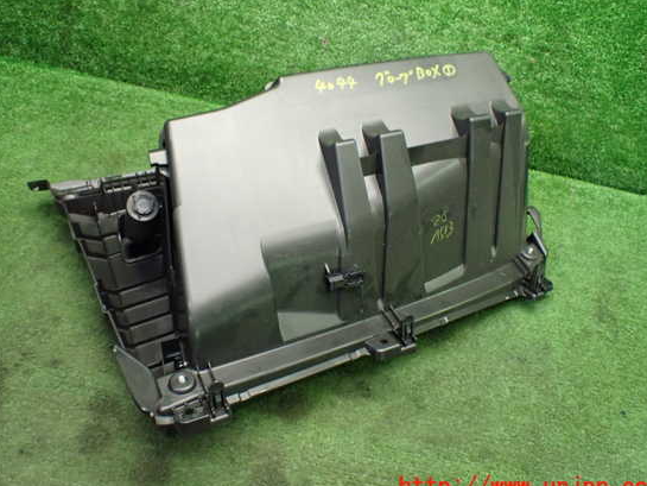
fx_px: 617
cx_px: 311
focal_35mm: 33
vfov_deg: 43.0
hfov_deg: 55.3
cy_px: 235
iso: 800
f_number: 2.3
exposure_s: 1/100
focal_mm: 5.4
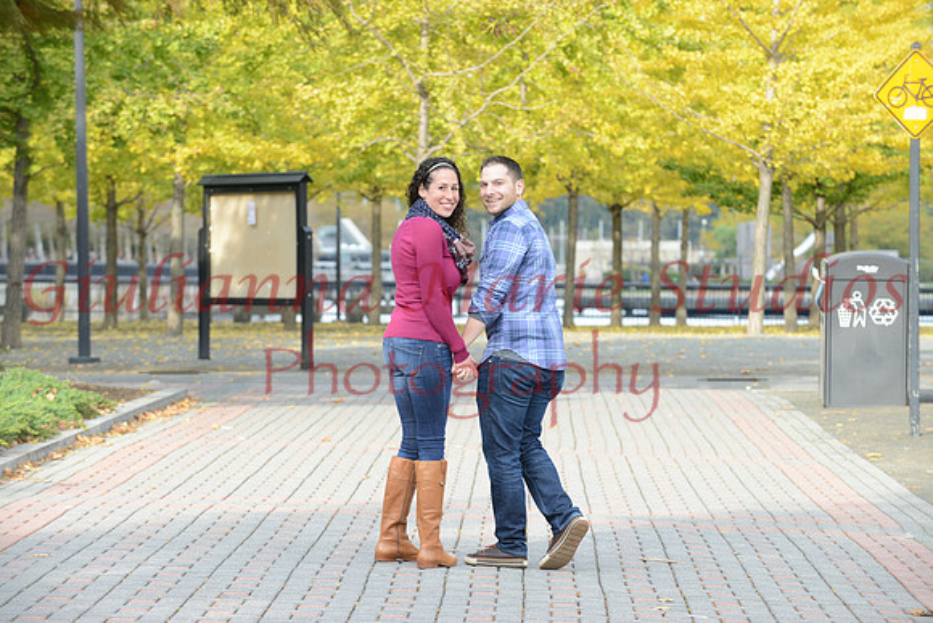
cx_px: 466
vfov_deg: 10.2
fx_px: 3499
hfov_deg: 15.2
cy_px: 312
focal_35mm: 135
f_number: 8
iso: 500
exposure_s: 1/250
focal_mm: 135
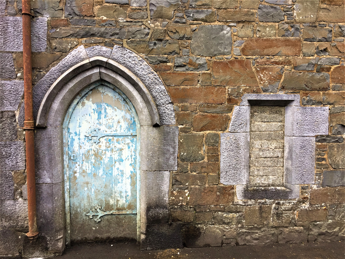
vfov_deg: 48.2
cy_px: 130
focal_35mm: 29
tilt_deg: -2.8
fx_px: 289
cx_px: 172
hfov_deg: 61.7
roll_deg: +0.7
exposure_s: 1/100
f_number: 2.2
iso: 32
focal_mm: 4.15
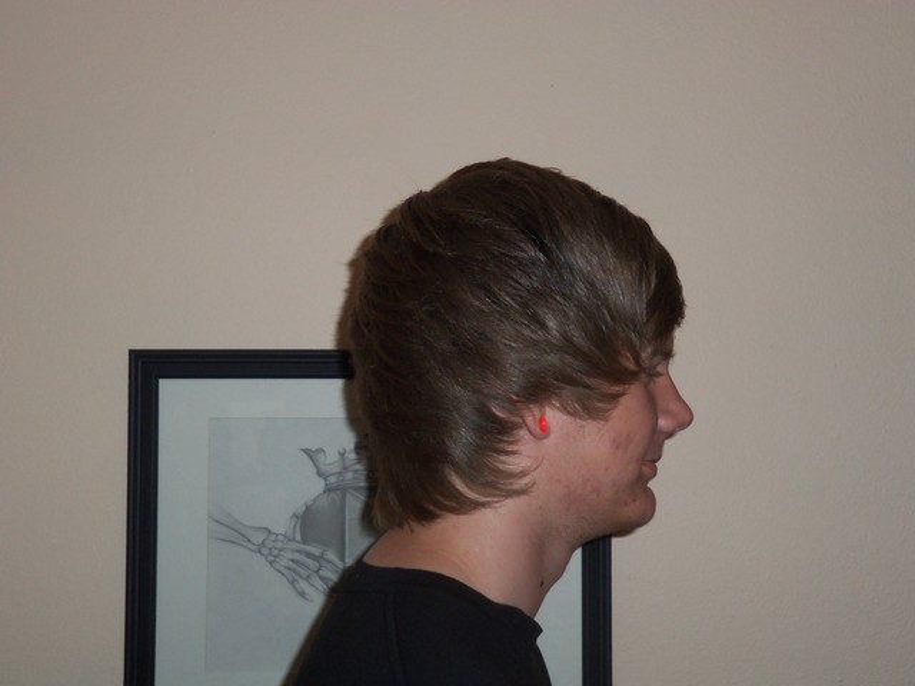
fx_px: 1639
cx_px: 458
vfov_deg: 23.7
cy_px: 343
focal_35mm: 62
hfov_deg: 31.2
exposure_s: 1/60
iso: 100
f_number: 4.8
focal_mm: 10.9
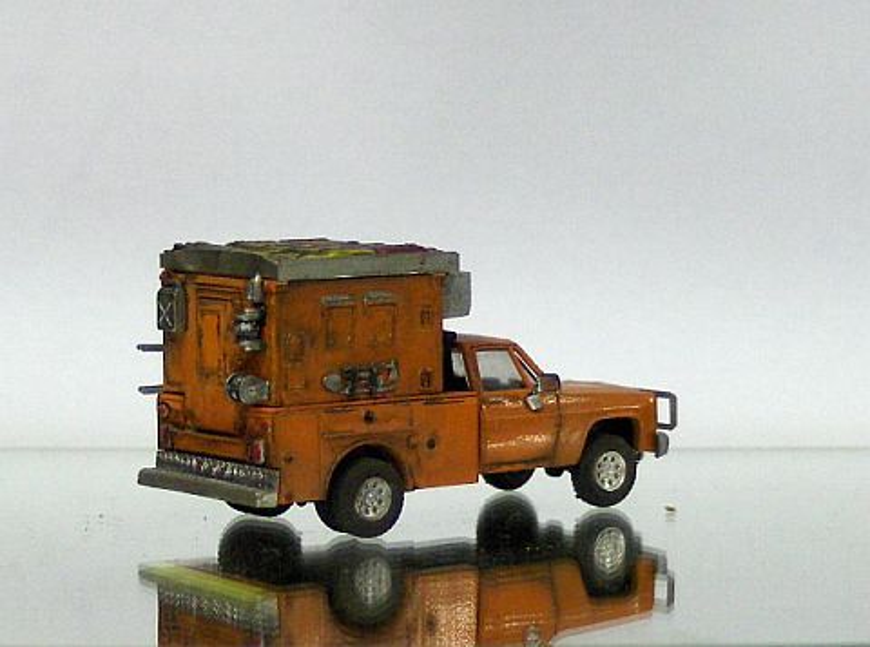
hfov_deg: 36.9
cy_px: 324
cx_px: 435
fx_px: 1303
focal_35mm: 52
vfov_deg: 27.9
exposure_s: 1/64.4
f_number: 3.2
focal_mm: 11.3
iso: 200
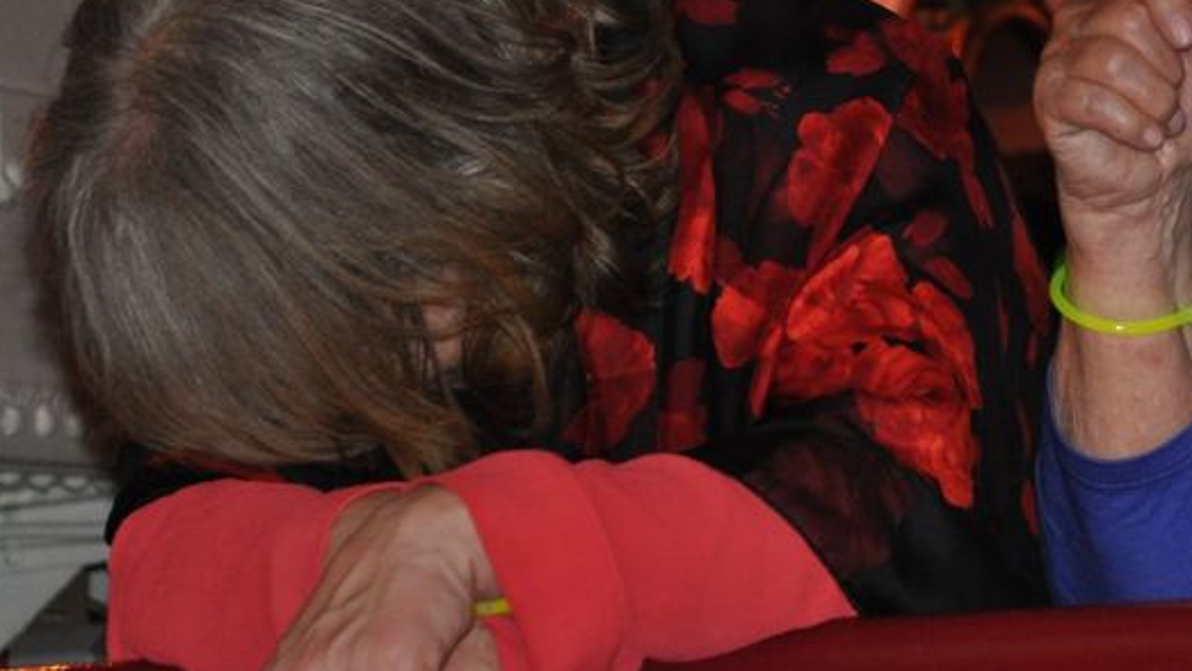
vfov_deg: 4.4
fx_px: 8758
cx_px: 970
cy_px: 7
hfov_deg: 7.8
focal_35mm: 277
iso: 800
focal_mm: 72
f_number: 5.3
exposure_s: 1/60
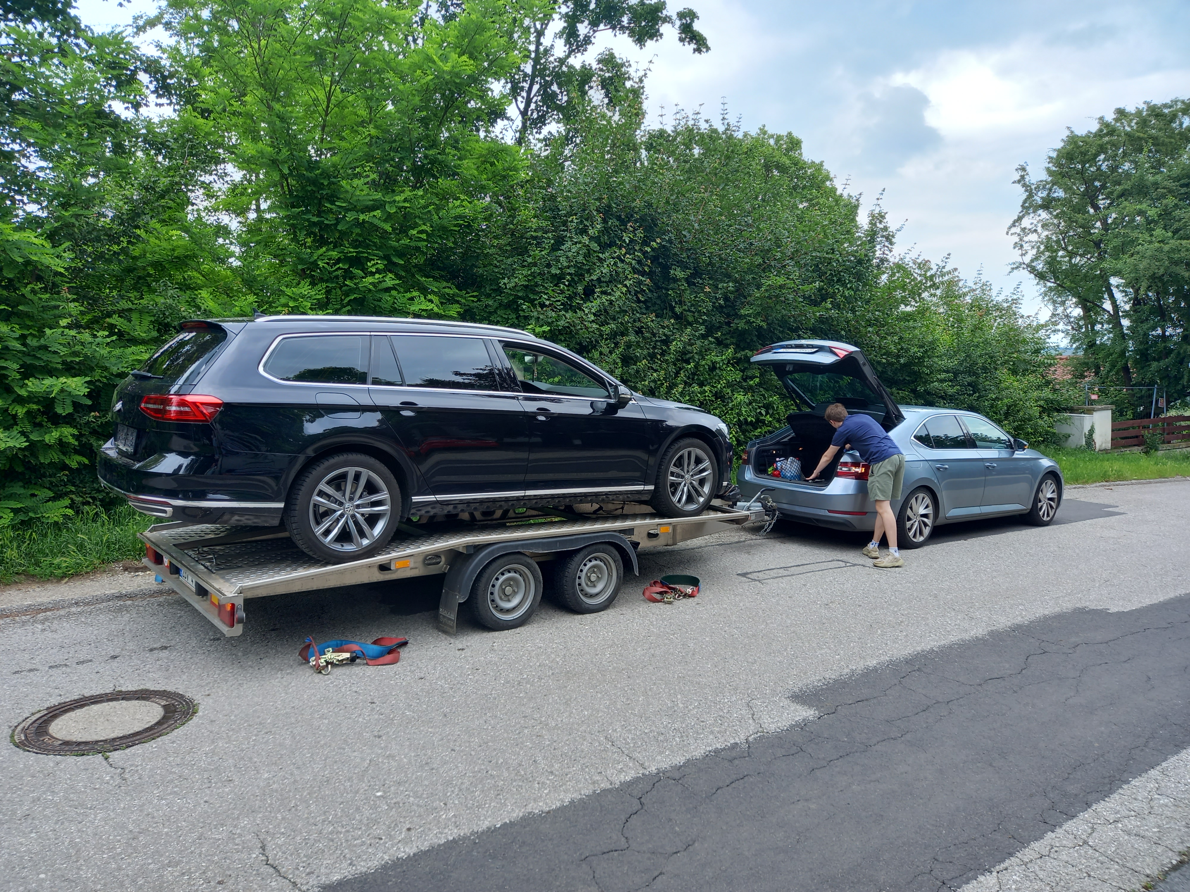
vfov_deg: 54.9
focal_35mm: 25
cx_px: 595
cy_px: 446
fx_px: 859
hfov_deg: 69.4
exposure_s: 1/105
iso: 25
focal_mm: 4.6
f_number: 2
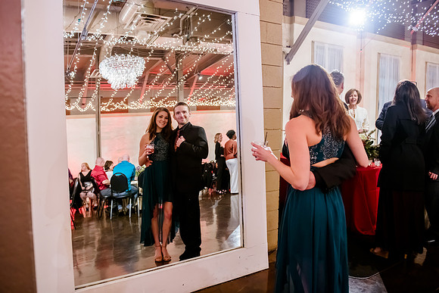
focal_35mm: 26
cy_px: 140
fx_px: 314
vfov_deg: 50.0
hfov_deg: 69.8
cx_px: 204
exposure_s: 1/50
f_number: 2.8
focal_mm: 24
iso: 3200
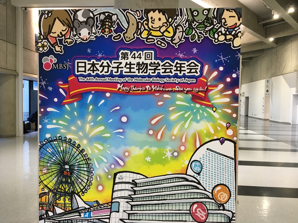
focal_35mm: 29
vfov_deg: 48.2
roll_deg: -1.0
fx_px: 250
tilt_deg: -2.3
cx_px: 149
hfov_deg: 61.7
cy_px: 112
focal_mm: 4.15
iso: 100
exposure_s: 1/30
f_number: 2.2
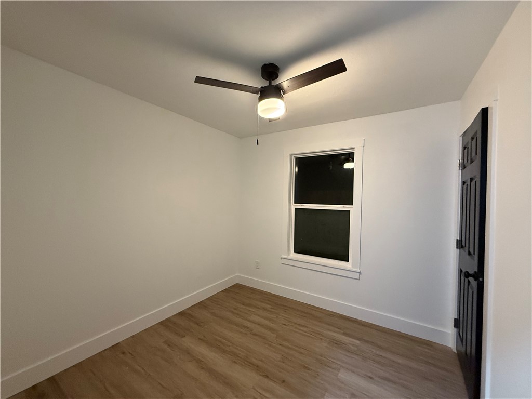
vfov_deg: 85.7
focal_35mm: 14
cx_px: 266
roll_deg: -1.4
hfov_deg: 102.1
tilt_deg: -0.6
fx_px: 215
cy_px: 200
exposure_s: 1/60
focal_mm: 2.22
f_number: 2.2
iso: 500
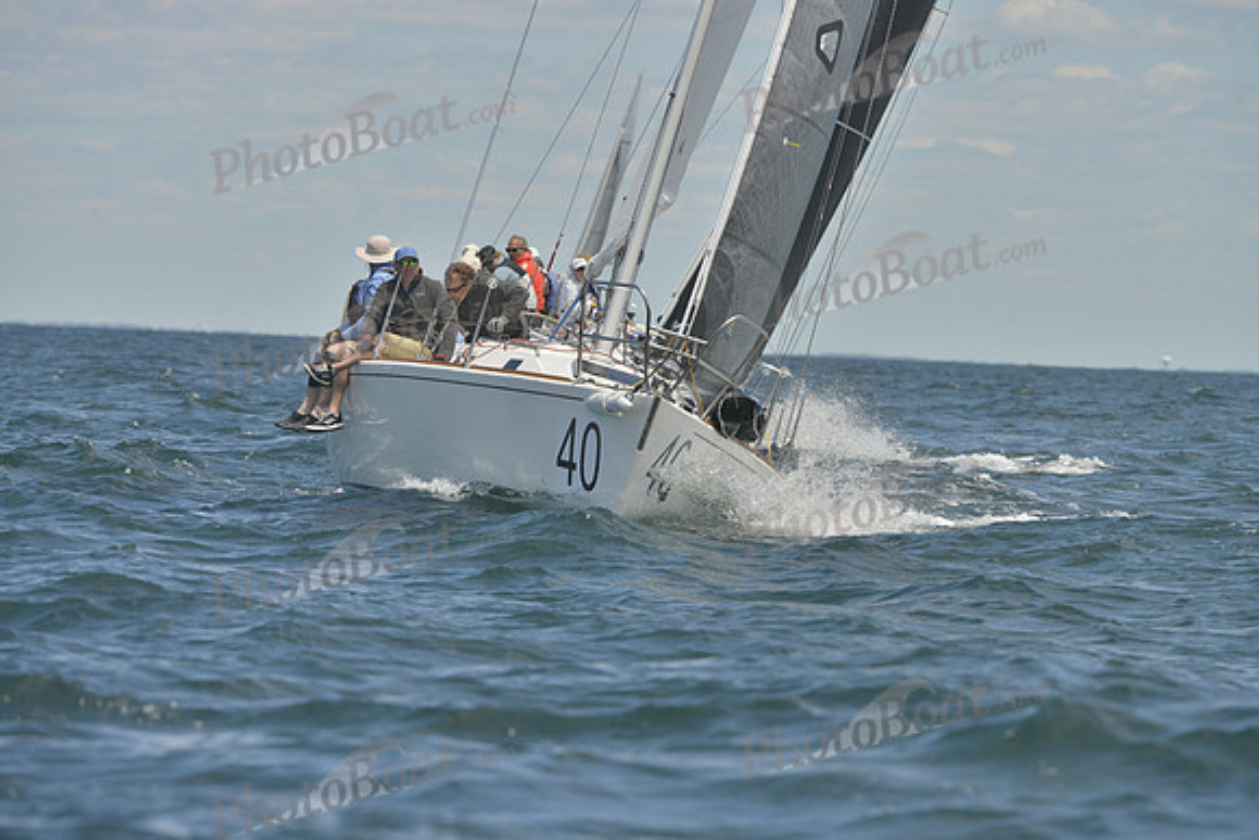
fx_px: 11893
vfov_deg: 4.0
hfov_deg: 6.1
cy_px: 420
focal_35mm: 340
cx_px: 630
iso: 280
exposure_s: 1/800
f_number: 9
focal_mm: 340
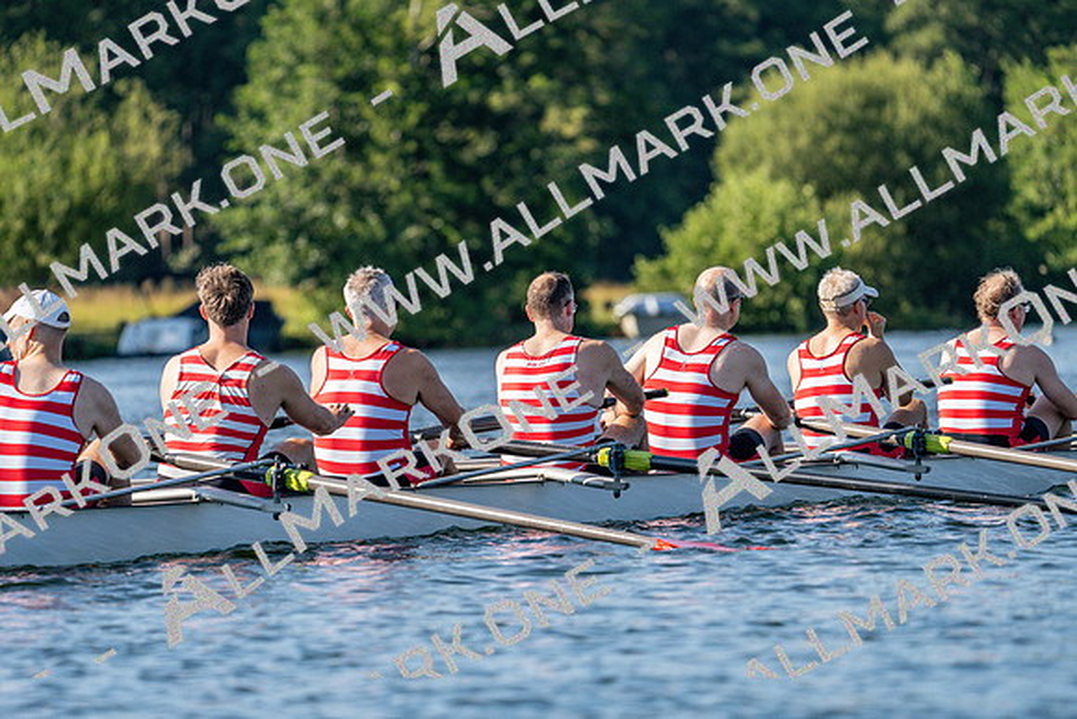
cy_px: 360
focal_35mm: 353
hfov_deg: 5.8
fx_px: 10563
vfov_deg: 3.9
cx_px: 538
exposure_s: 1/1600
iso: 400
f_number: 6.3
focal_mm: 353
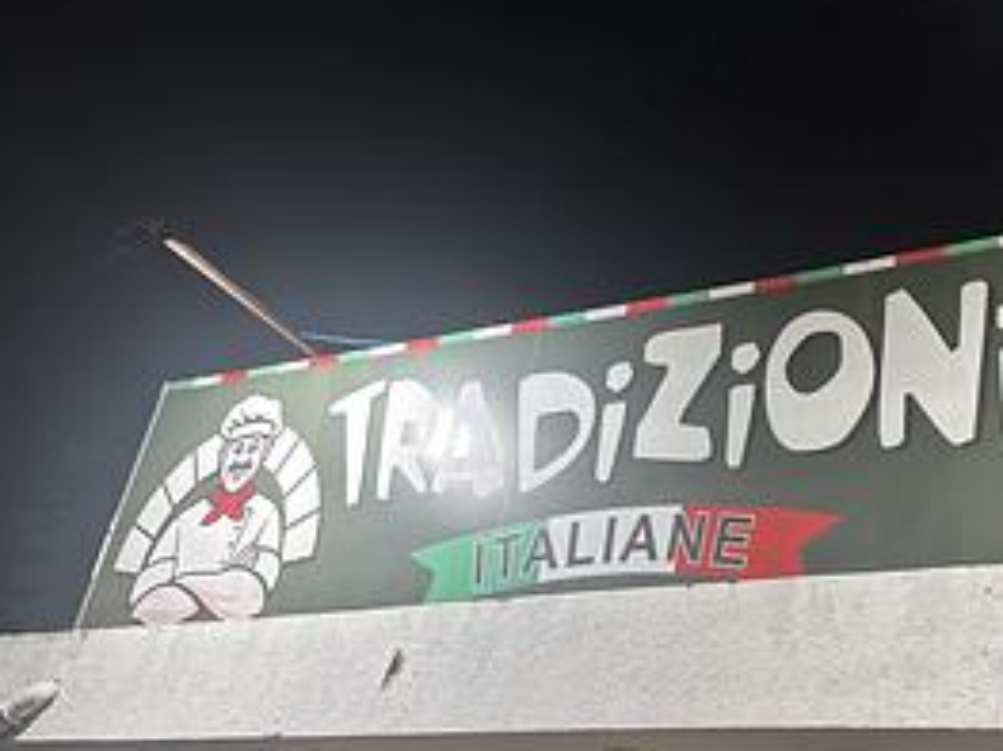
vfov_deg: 36.8
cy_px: 400
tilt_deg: +34.8
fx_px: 1130
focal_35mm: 39
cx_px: 768
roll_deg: -10.2
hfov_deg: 46.0
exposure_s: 1/100
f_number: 1.78
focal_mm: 6.86
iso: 125
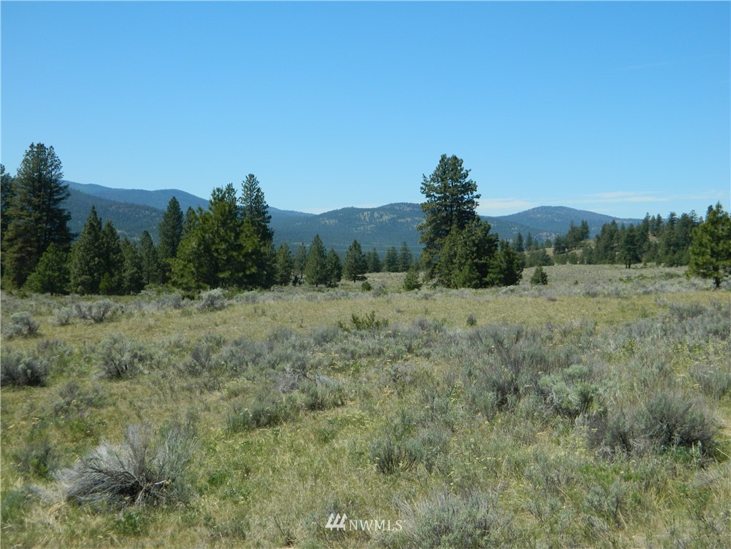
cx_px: 366
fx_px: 993
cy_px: 274
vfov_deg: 30.9
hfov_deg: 40.4
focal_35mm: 47
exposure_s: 1/125
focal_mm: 8.4
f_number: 10.2
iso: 80
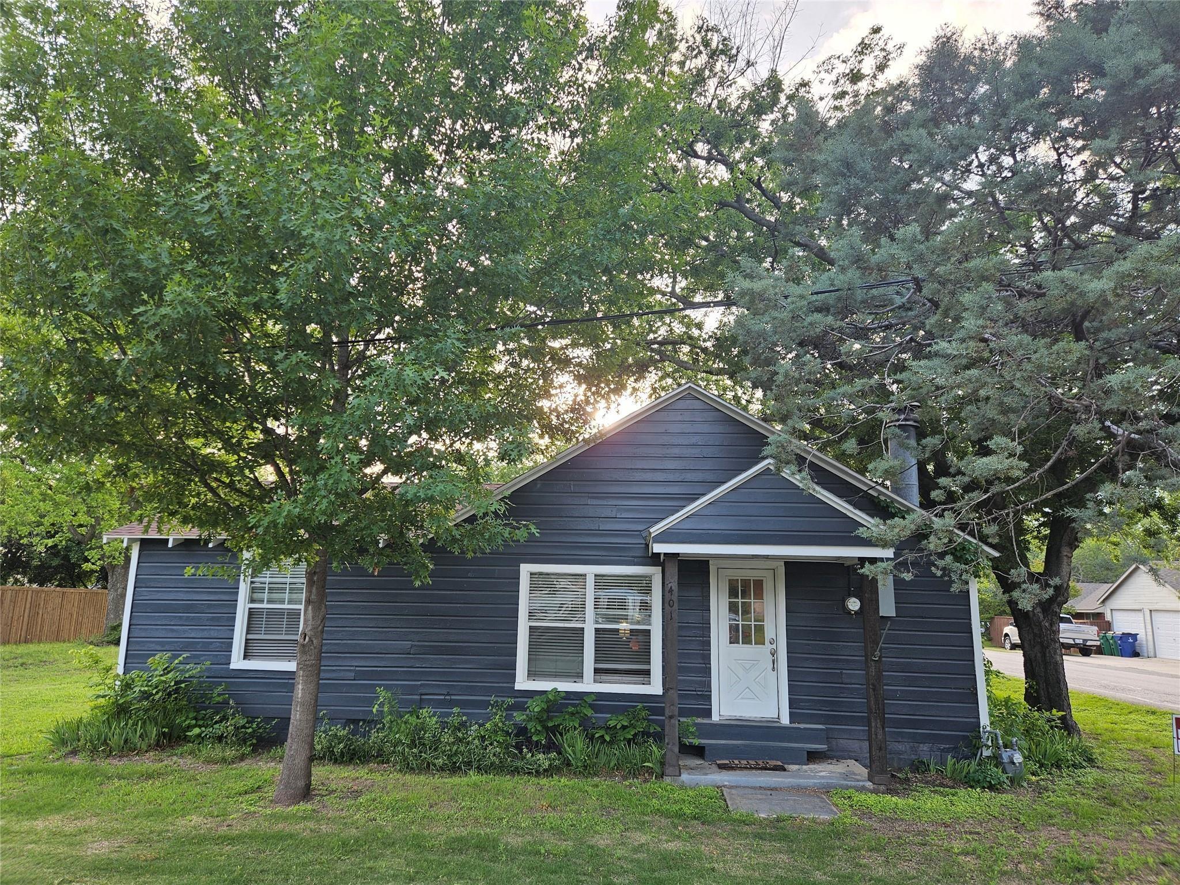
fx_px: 784
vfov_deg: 58.9
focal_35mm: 23
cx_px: 590
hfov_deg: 73.9
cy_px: 442
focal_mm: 5.4
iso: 32
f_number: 1.8
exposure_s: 1/120
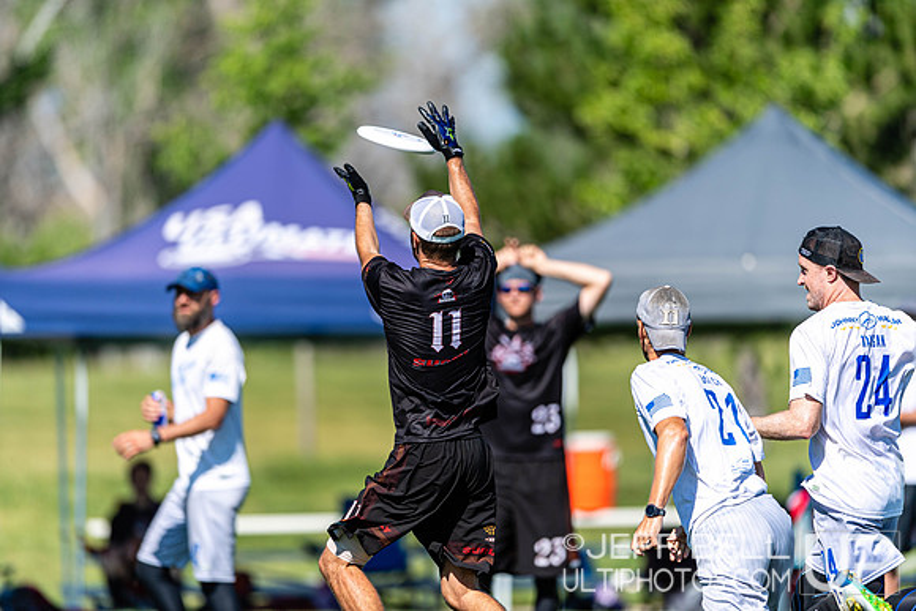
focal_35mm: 400
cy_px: 306
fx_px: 10180
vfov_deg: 3.4
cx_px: 458
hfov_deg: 5.2
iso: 100
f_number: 2.8
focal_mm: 400
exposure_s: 1/2500
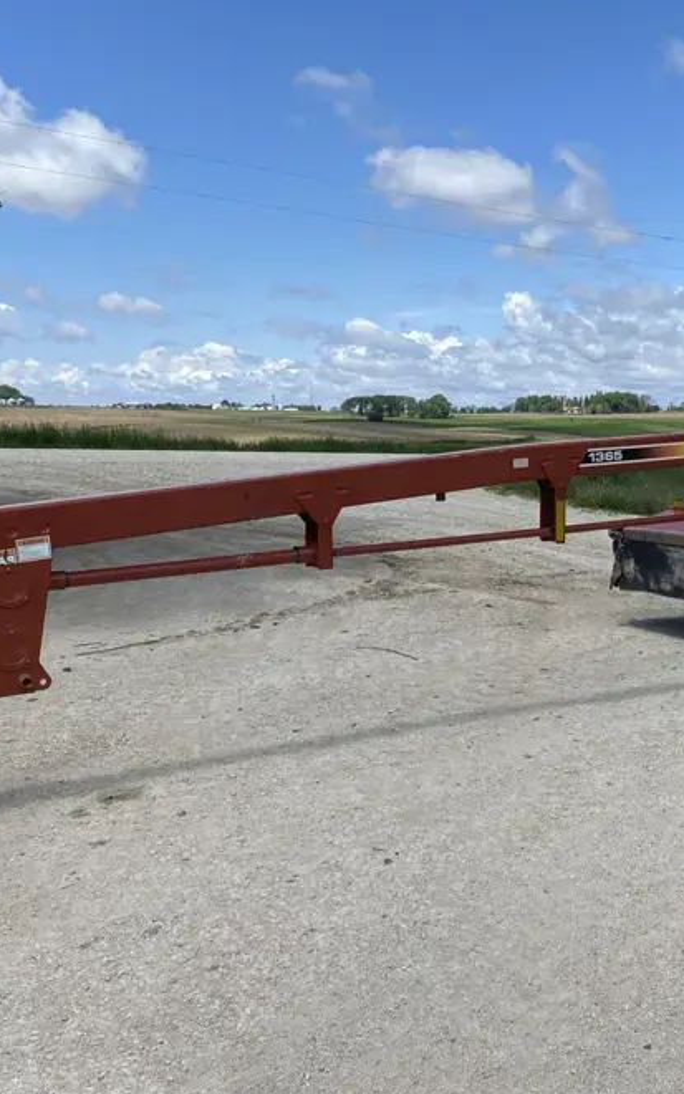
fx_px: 1193
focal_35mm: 40
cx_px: 542
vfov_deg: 49.3
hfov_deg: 31.2
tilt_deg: -4.8
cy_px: 530
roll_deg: +0.7
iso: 32
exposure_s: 1/3846
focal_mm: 4.25
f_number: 1.8
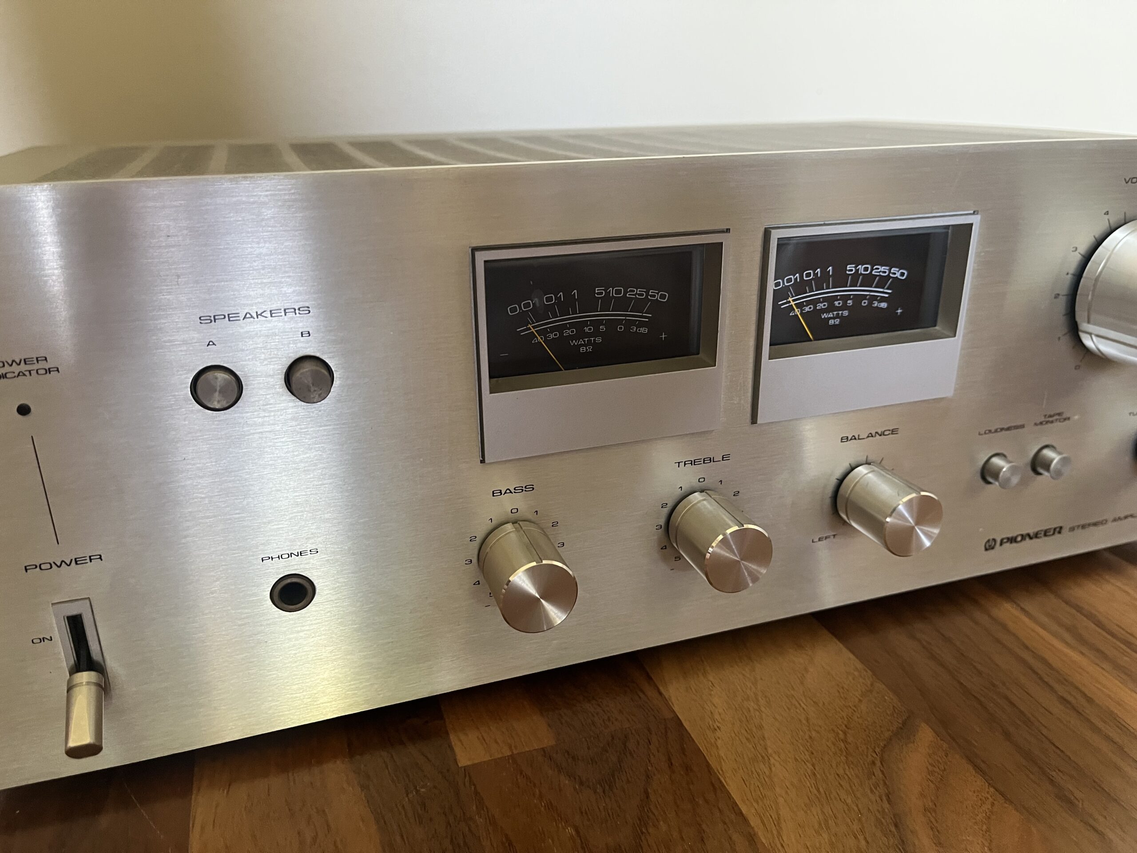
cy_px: 426
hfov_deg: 67.3
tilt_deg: -21.4
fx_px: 854
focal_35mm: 26
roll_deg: +1.5
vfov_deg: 53.1
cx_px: 568
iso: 400
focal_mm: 5.1
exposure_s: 1/60
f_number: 1.6
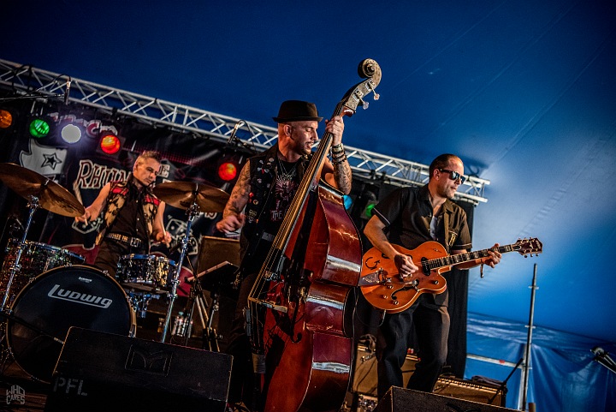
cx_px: 308
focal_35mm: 38
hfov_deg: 50.7
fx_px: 651
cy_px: 206
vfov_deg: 35.1
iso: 2500
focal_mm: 38
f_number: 2.8
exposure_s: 1/100
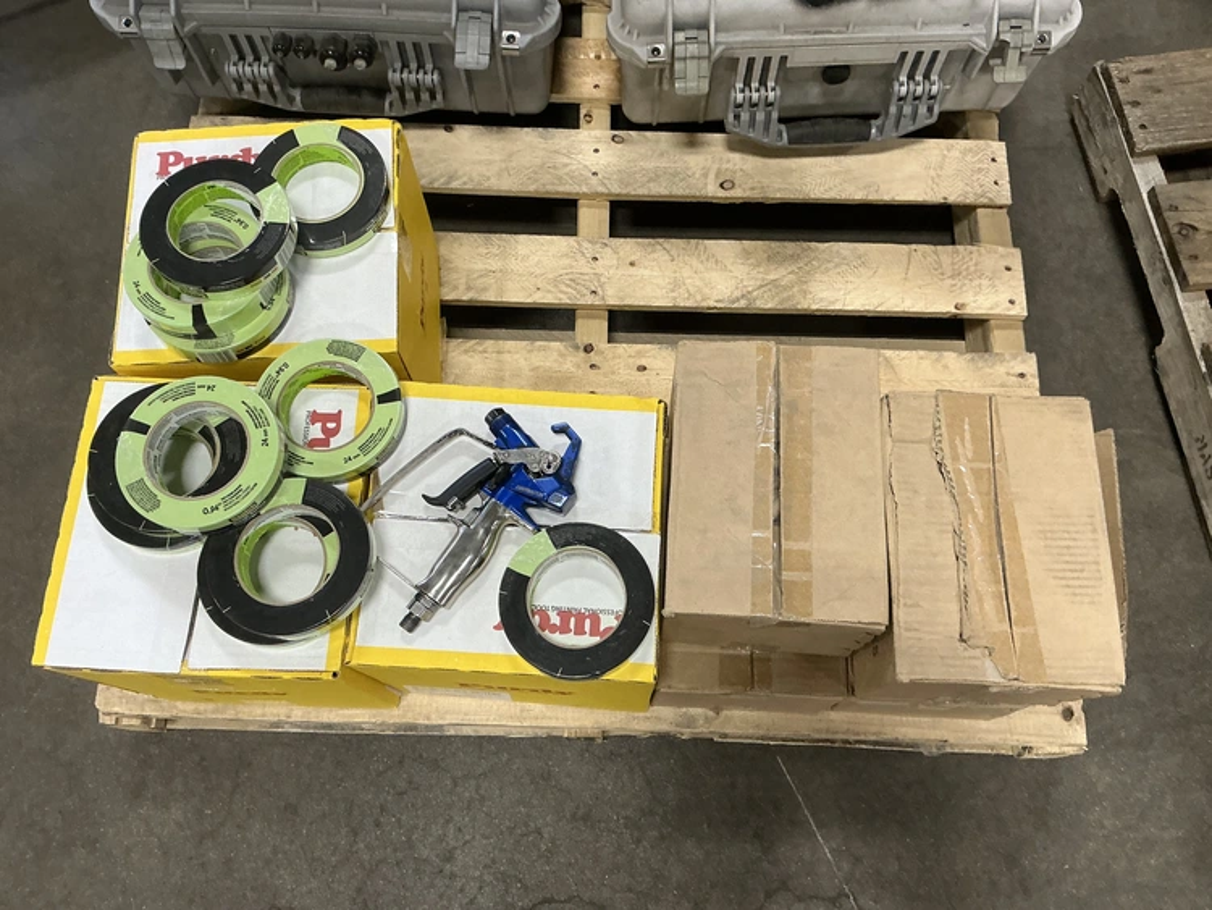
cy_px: 455
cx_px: 606
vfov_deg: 49.8
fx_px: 981
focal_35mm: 28
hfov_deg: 63.4
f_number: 1.8
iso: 125
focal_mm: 3
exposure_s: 1/60
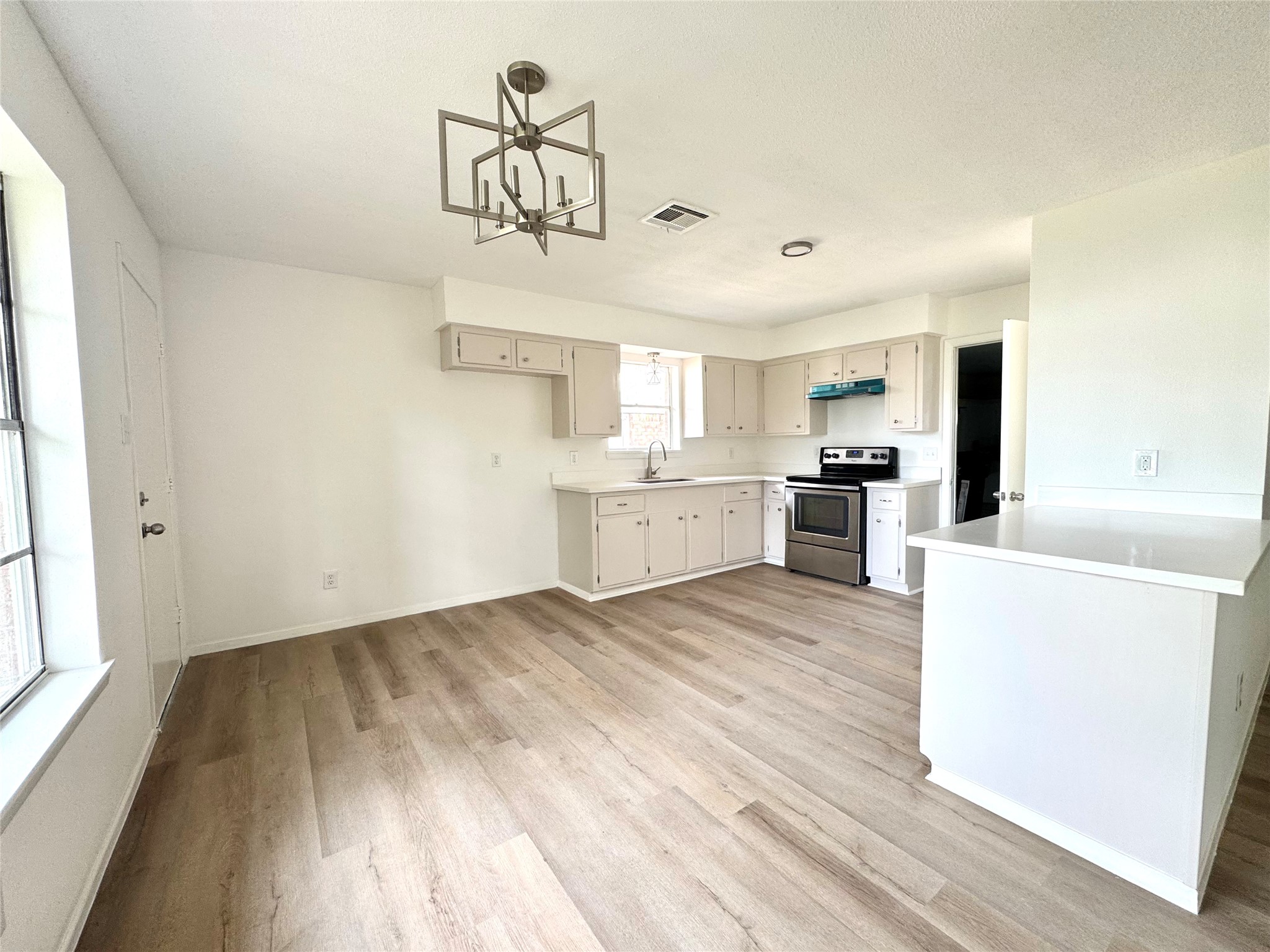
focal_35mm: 14
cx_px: 635
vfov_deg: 85.7
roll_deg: +1.4
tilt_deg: -4.0
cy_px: 476
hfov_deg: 102.1
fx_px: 514
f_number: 2.2
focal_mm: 2.22
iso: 100
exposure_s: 1/99
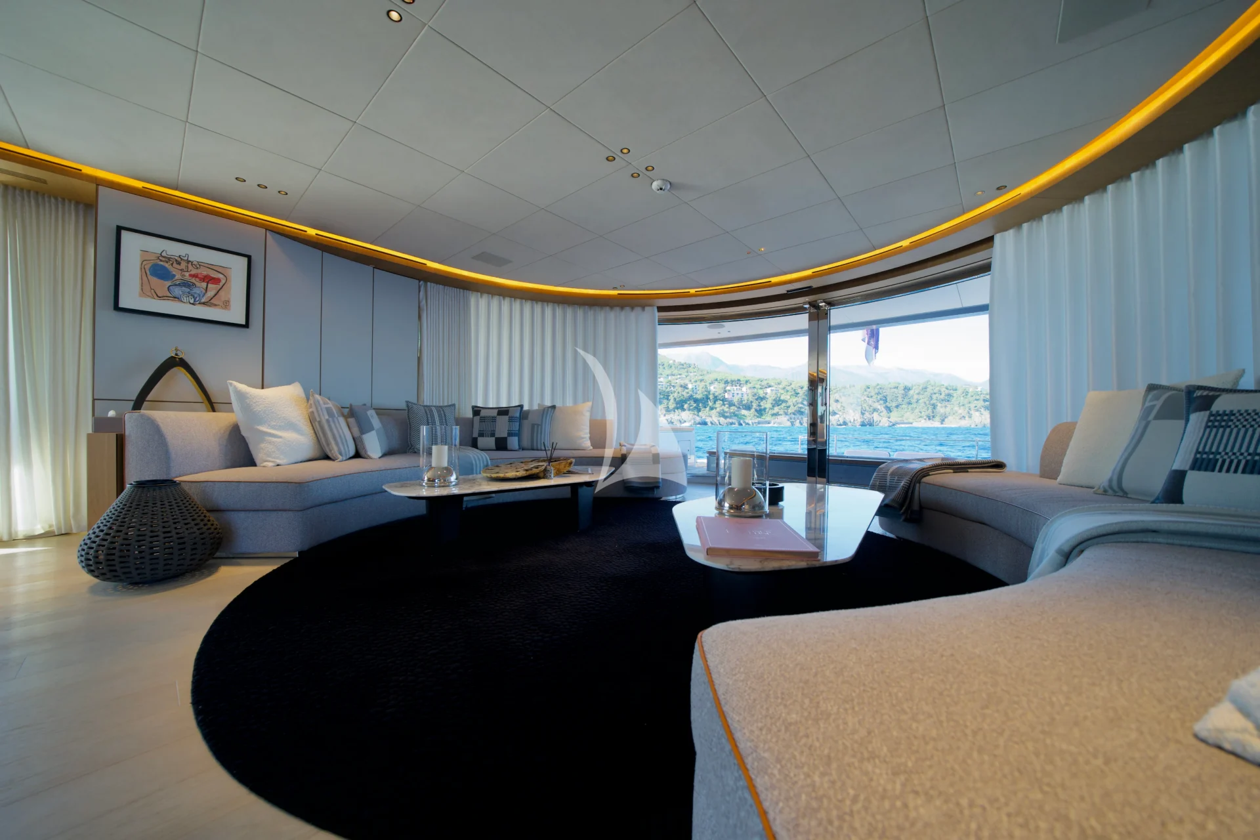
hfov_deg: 112.6
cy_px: 420
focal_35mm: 12
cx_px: 630
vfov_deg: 90.0
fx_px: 420
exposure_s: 1/100
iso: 640
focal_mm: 12
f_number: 5
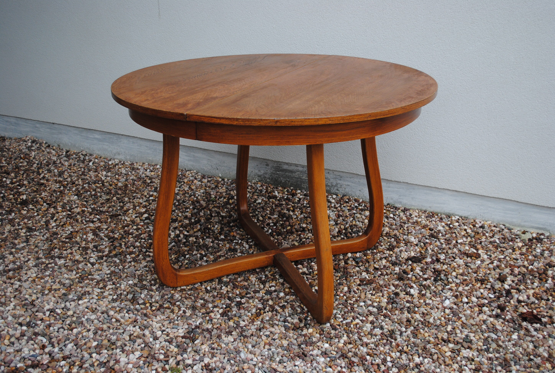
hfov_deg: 49.5
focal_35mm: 39
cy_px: 186
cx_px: 278
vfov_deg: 34.4
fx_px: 602
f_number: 4.5
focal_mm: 26
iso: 200
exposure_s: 1/80
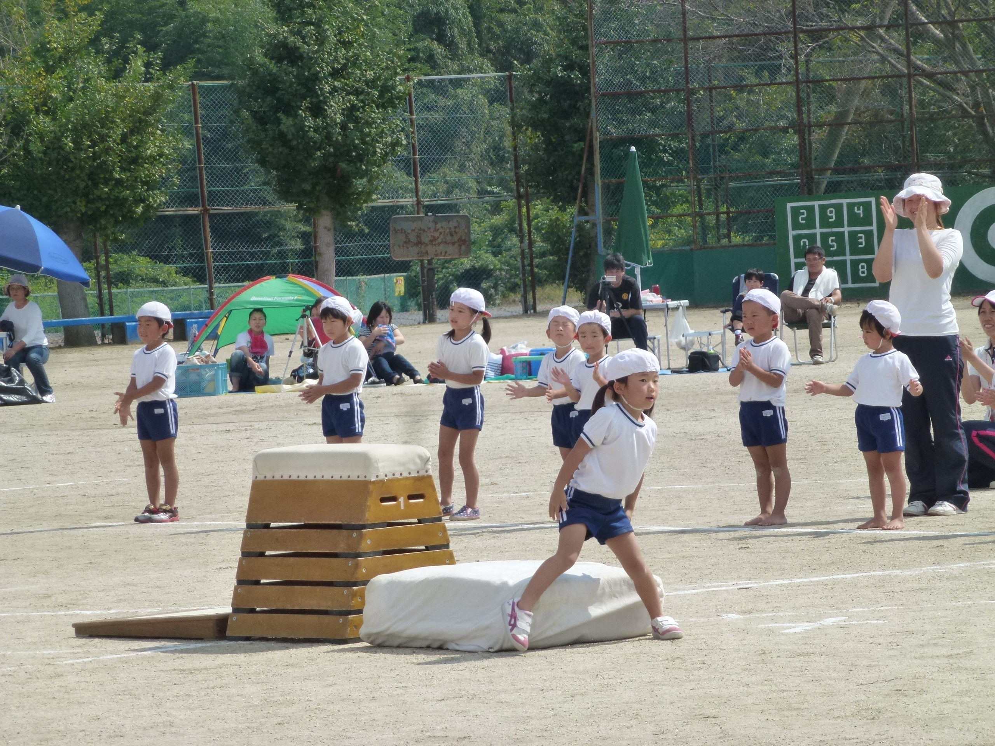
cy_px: 373
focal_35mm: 197
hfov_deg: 10.0
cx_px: 498
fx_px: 5663
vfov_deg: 7.5
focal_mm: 35.2
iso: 160
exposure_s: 1/800
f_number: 5.5
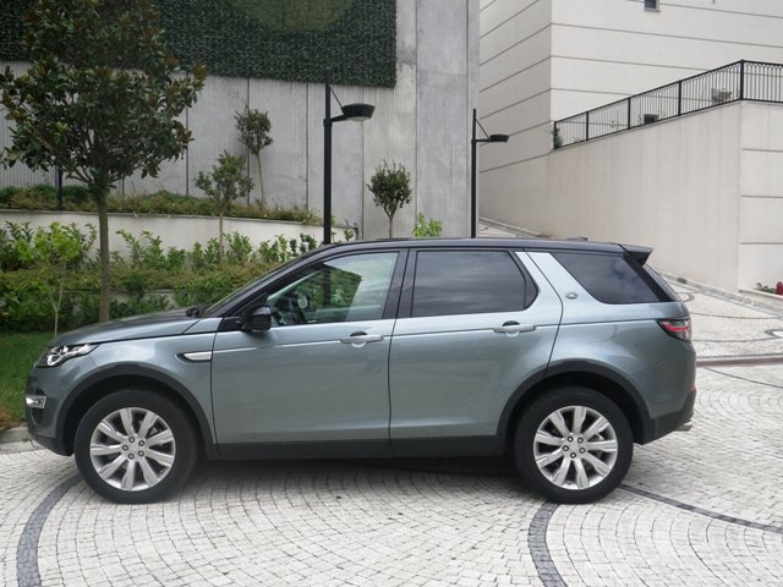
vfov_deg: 41.8
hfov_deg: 54.0
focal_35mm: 34
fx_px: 769
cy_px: 294
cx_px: 392
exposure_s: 1/160
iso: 80
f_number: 3.8
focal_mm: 6.1
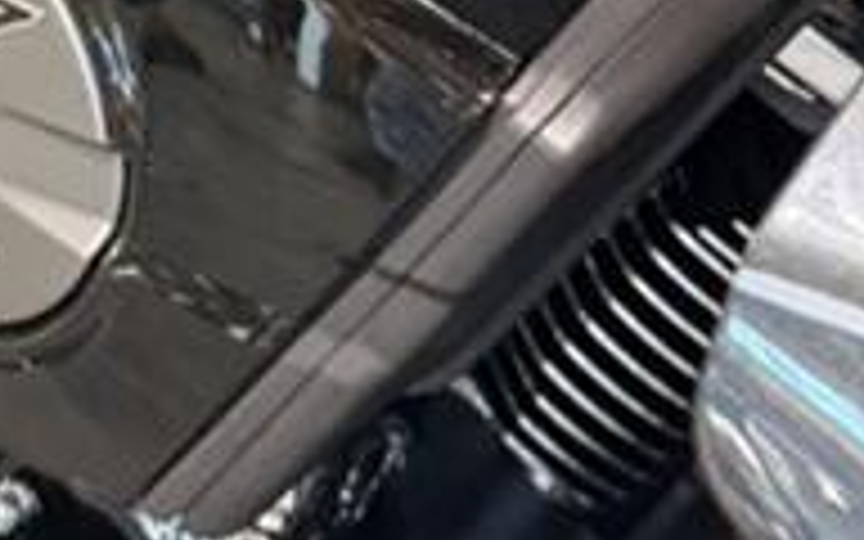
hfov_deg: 15.4
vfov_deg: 9.3
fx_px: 3202
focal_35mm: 136
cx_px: 477
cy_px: -302
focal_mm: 6.76
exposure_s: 1/60
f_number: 1.78
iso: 500
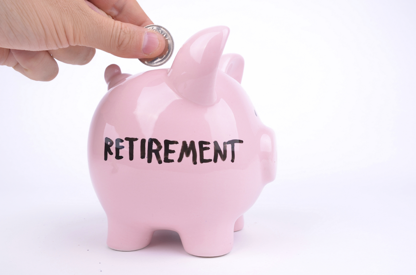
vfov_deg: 36.7
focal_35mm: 36
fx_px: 415
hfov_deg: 53.2
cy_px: 138
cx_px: 208
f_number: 11
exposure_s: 1/60
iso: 100
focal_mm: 24
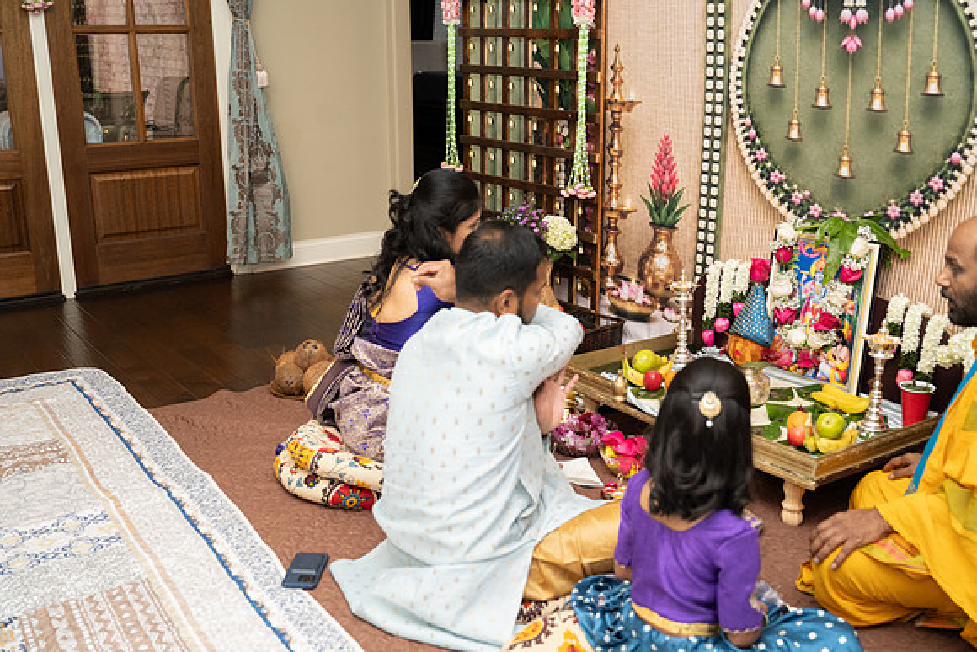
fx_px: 1047
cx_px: 488
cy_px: 326
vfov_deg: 34.6
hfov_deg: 50.0
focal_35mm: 39
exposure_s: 1/160
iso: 1000
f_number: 3.2
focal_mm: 38
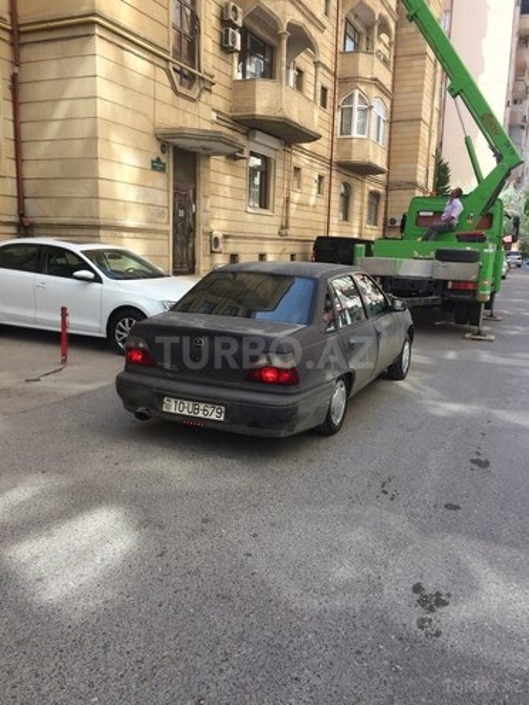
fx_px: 591
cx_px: 264
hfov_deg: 48.2
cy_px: 352
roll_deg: -0.5
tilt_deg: -13.1
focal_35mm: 29
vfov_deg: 61.7
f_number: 2.2
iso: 32
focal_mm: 4.15
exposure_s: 1/733
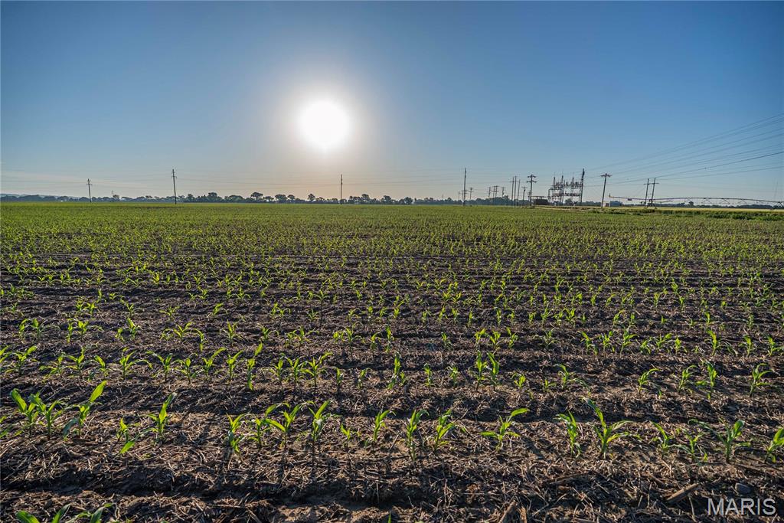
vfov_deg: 73.8
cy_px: 262
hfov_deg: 96.7
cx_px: 392
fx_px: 348
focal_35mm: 16
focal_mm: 16
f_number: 4
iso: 250
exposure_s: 1/3200
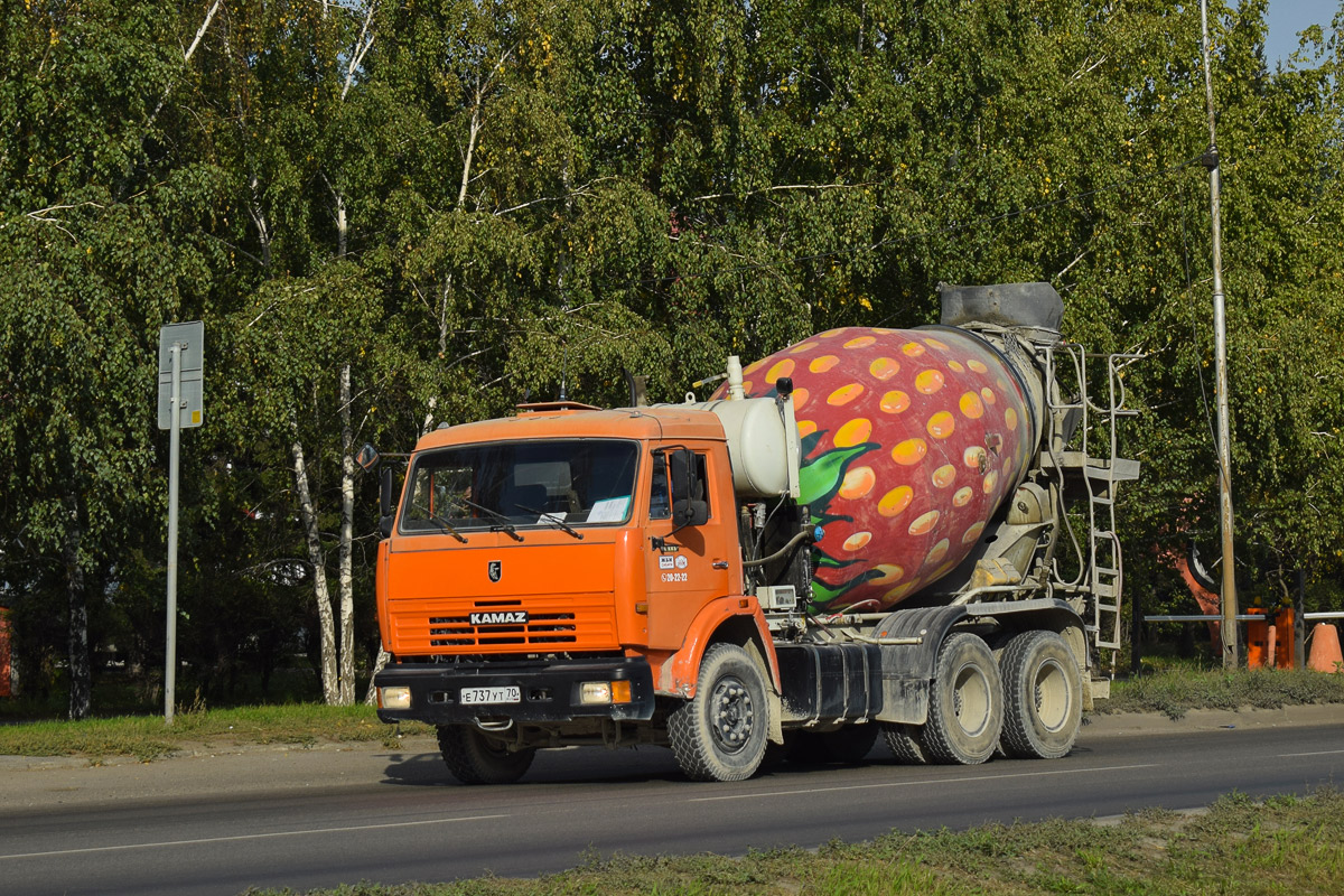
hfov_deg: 24.6
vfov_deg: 16.6
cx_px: 672
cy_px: 448
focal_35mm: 82
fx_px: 3080
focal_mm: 55
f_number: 6.3
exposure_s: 1/800
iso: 100
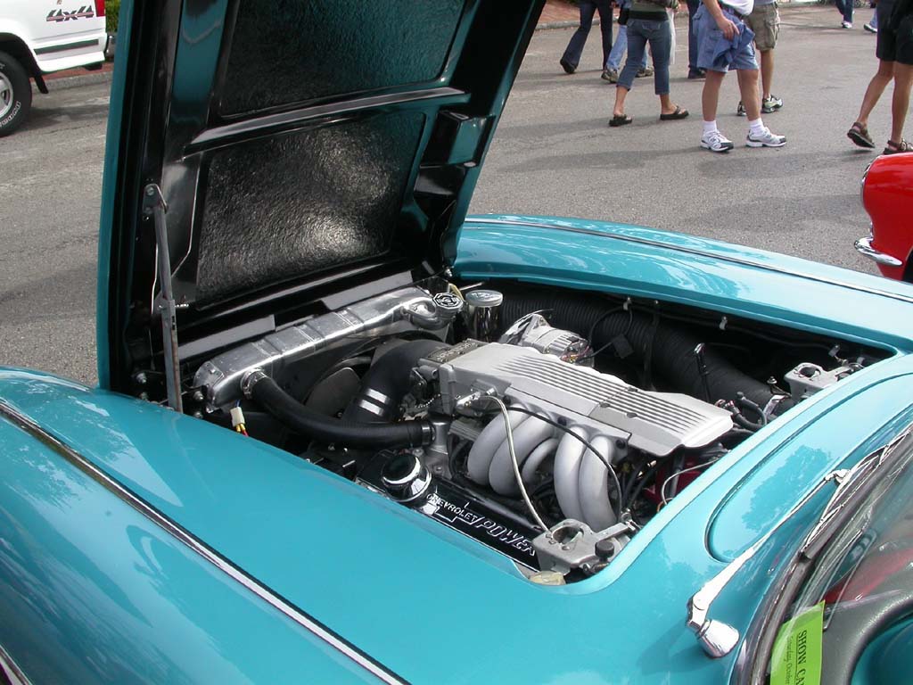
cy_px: 342
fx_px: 1002
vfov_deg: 37.7
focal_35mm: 38
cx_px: 456
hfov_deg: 49.0
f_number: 6
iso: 100
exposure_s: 1/228
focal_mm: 7.85
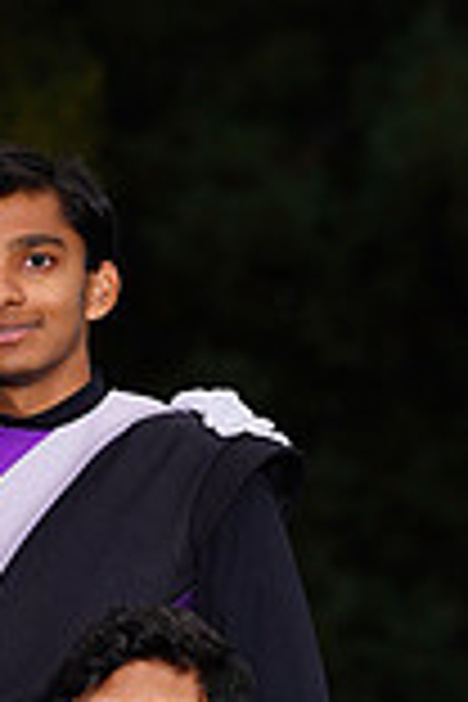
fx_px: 10588
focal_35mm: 543
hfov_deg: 2.5
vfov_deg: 3.8
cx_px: -115
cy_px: 981
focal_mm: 146
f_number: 6.3
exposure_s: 1/200
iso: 200
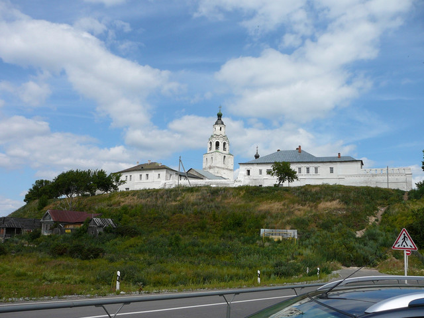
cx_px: 212
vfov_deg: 40.7
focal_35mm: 35
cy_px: 159
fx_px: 429
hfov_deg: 52.6
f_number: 5
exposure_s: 1/640
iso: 80
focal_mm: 5.2
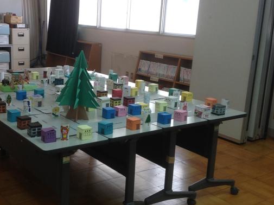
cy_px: 99
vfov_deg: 28.0
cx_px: 82
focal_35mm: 52
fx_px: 411
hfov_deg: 36.3
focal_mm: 4.3
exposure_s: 1/40
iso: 64
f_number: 2.4
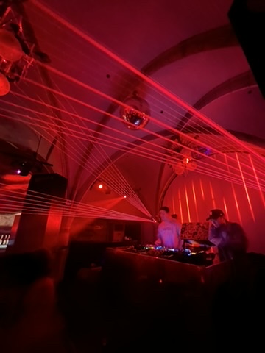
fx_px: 143
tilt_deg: +20.5
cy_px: 176
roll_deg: -1.9
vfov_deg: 102.1
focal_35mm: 14
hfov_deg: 85.7
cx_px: 132
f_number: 2.2
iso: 1250
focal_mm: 2.22
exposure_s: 1/4
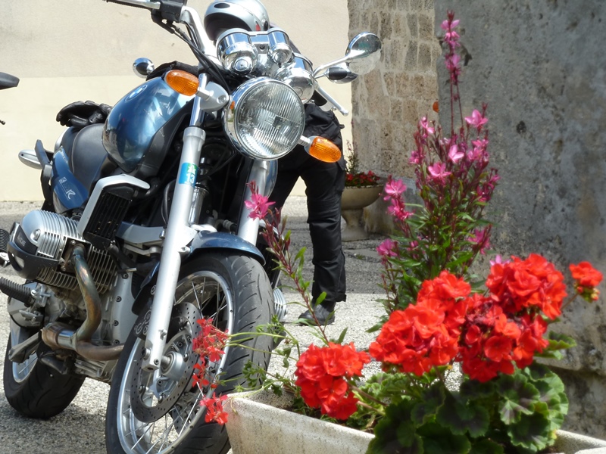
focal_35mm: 128
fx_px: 2241
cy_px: 227
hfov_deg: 15.4
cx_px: 303
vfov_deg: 11.6
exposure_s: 1/200
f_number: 4.4
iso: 80
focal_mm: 21
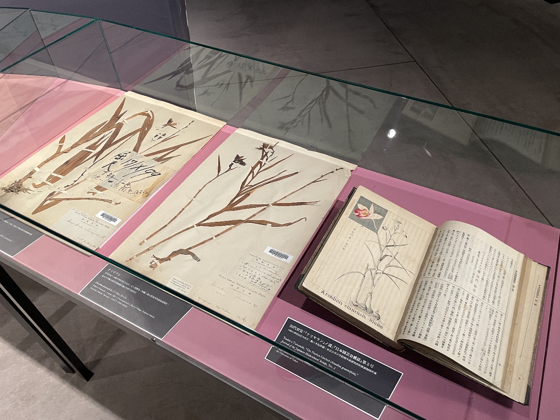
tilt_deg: -47.1
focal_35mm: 26
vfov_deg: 53.1
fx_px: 421
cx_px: 280
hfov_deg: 67.3
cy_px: 210
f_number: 1.6
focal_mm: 4.2
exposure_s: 1/50
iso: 250
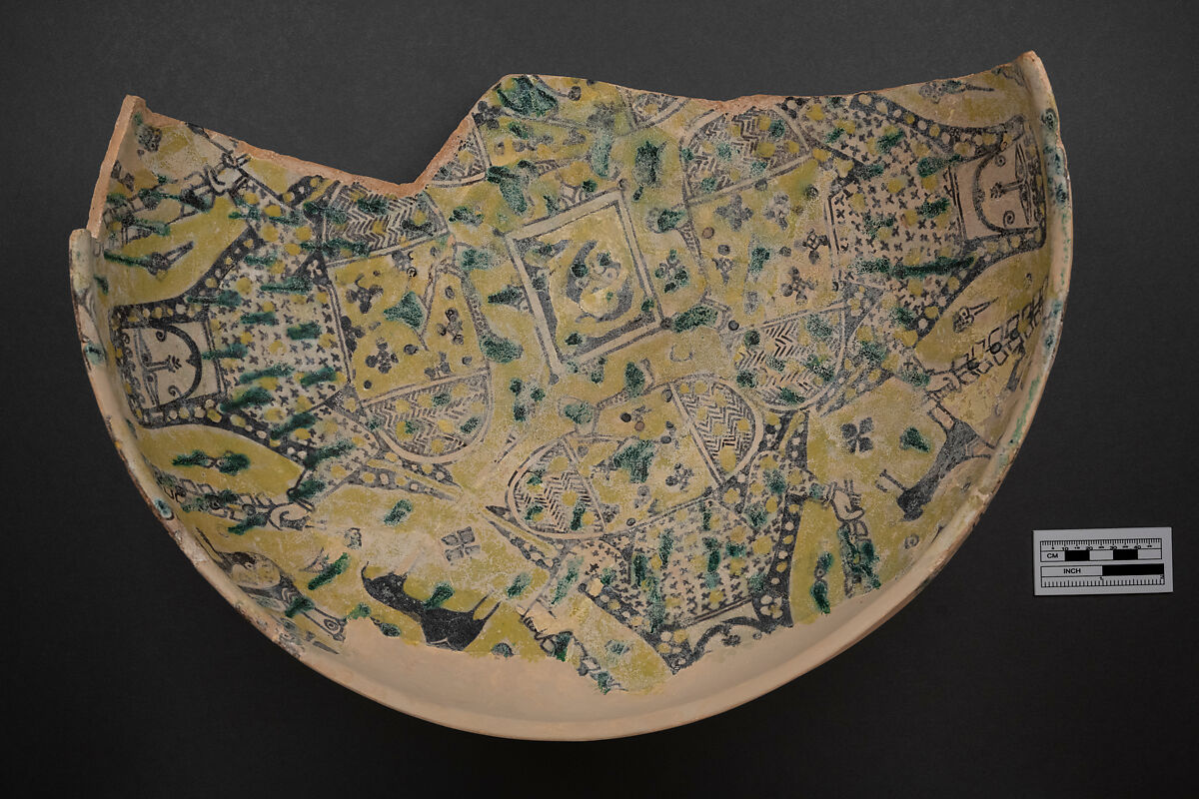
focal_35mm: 40
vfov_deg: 33.4
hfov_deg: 48.5
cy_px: 400
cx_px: 600
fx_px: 1332
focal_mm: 40
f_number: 16
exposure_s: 1/80
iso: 640
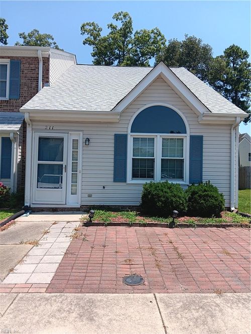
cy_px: 167
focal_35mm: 26
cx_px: 126
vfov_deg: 67.3
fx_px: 251
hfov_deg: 53.0
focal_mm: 3.98
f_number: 1.8
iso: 20
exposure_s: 1/1000
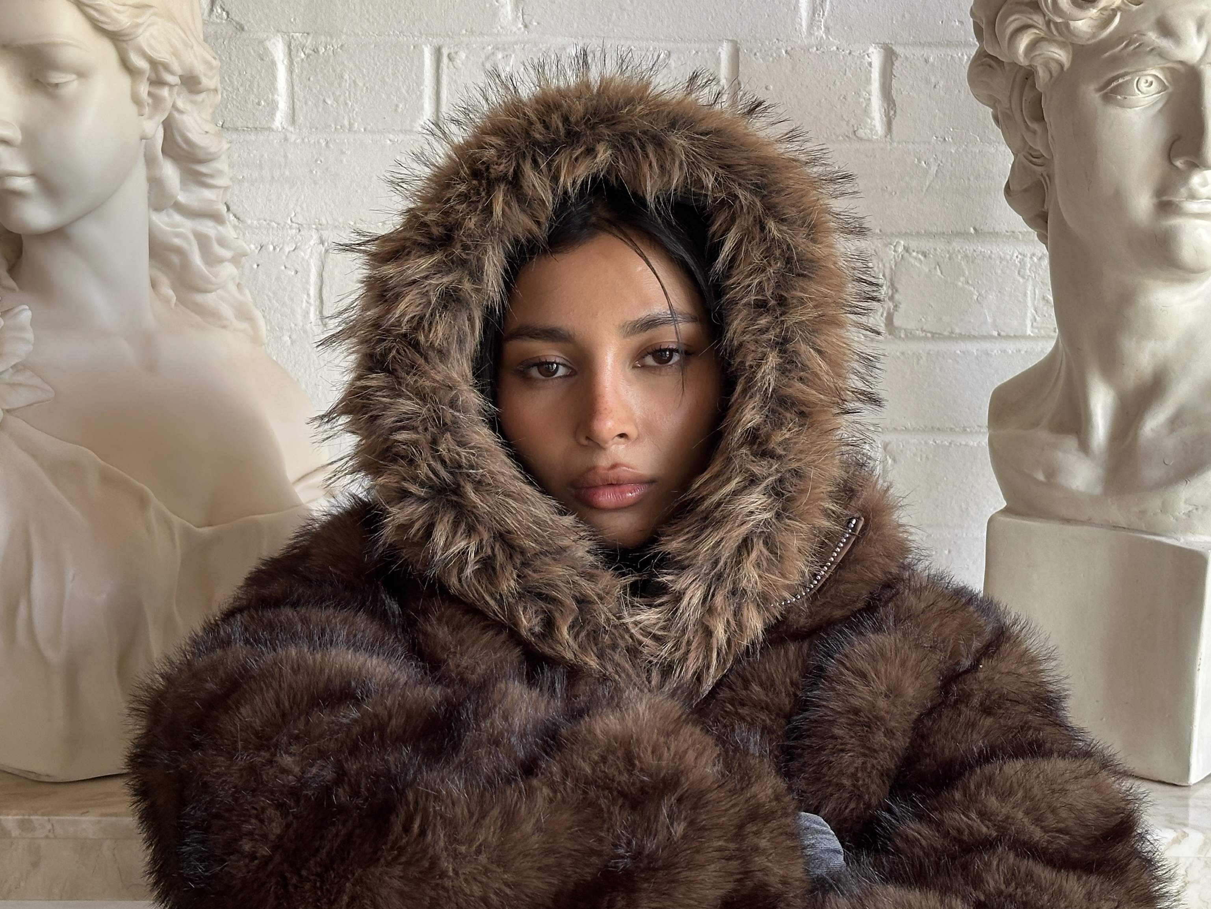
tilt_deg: -6.1
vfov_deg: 30.3
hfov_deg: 39.7
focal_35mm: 48
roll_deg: -0.2
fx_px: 1679
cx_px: 606
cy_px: 454
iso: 80
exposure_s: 1/121
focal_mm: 6.86
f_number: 1.78
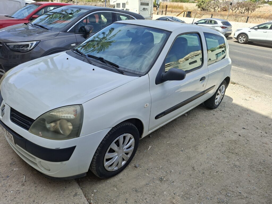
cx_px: 136
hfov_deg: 73.9
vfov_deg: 58.9
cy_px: 102
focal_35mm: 23
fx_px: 181
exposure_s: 1/1565
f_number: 1.8
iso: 50
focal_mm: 5.54
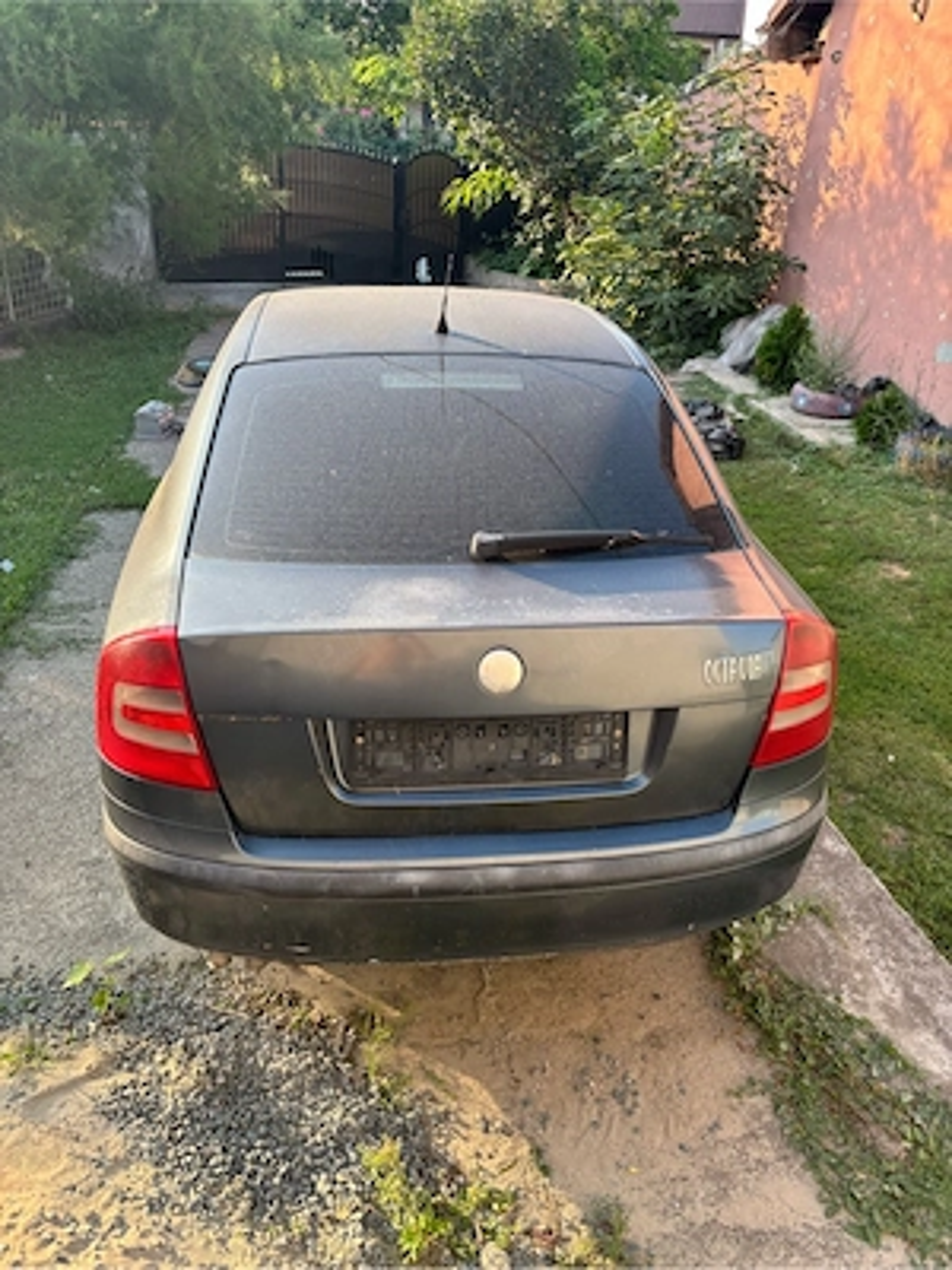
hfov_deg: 53.1
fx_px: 953
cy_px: 635
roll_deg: -4.1
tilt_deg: -28.0
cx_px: 476
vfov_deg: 67.3
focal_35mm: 26
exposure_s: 1/397
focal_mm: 5.96
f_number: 1.6
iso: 50
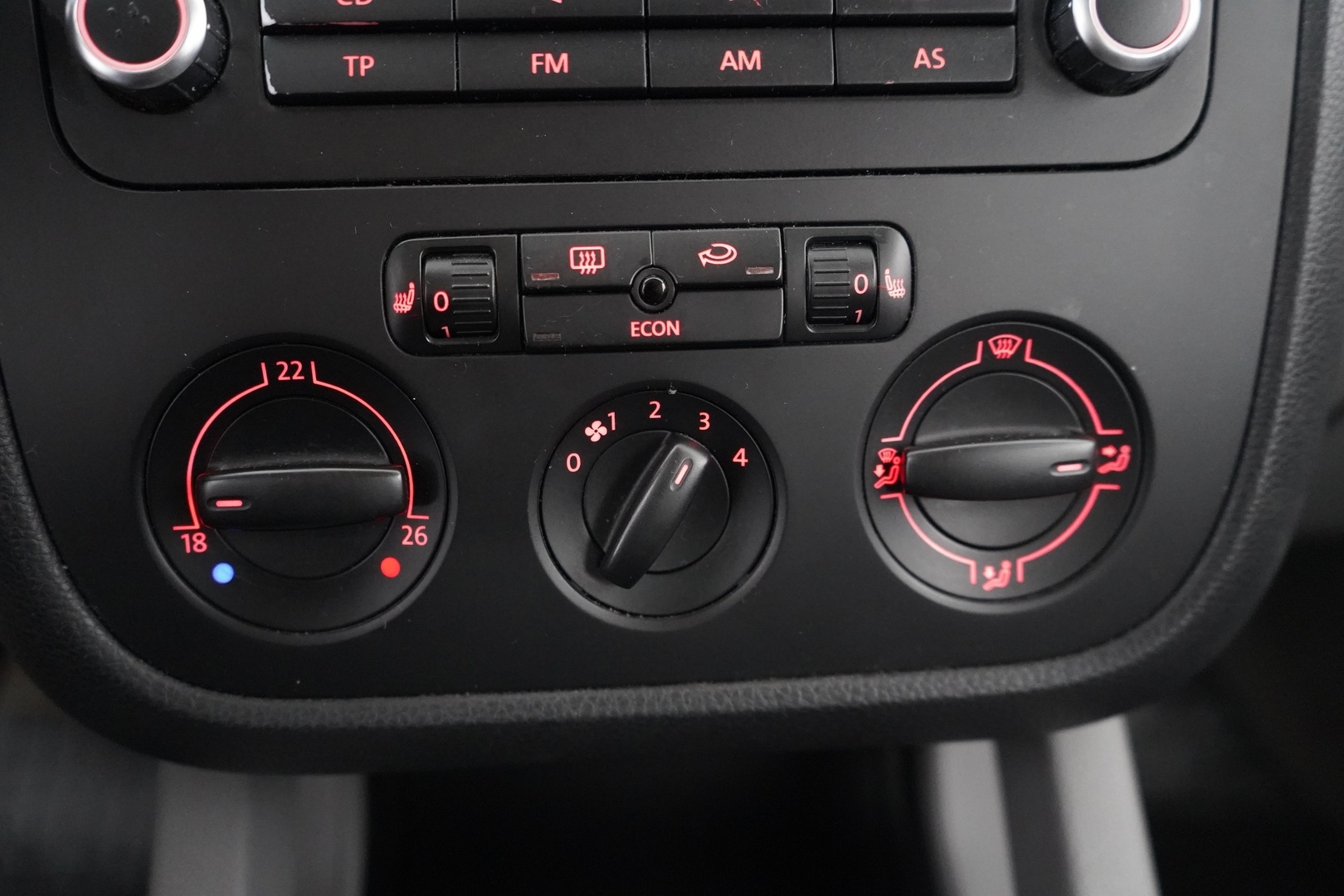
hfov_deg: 65.5
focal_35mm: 28
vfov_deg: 46.4
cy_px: 448
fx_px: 1045
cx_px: 672
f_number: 3.5
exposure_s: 1/40
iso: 12800
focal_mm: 28
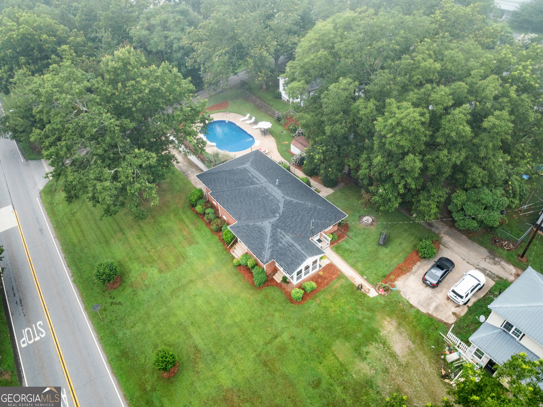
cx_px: 272
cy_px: 204
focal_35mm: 24
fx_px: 376
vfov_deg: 56.8
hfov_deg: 71.6
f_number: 2.8
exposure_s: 1/15
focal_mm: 12.29
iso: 290
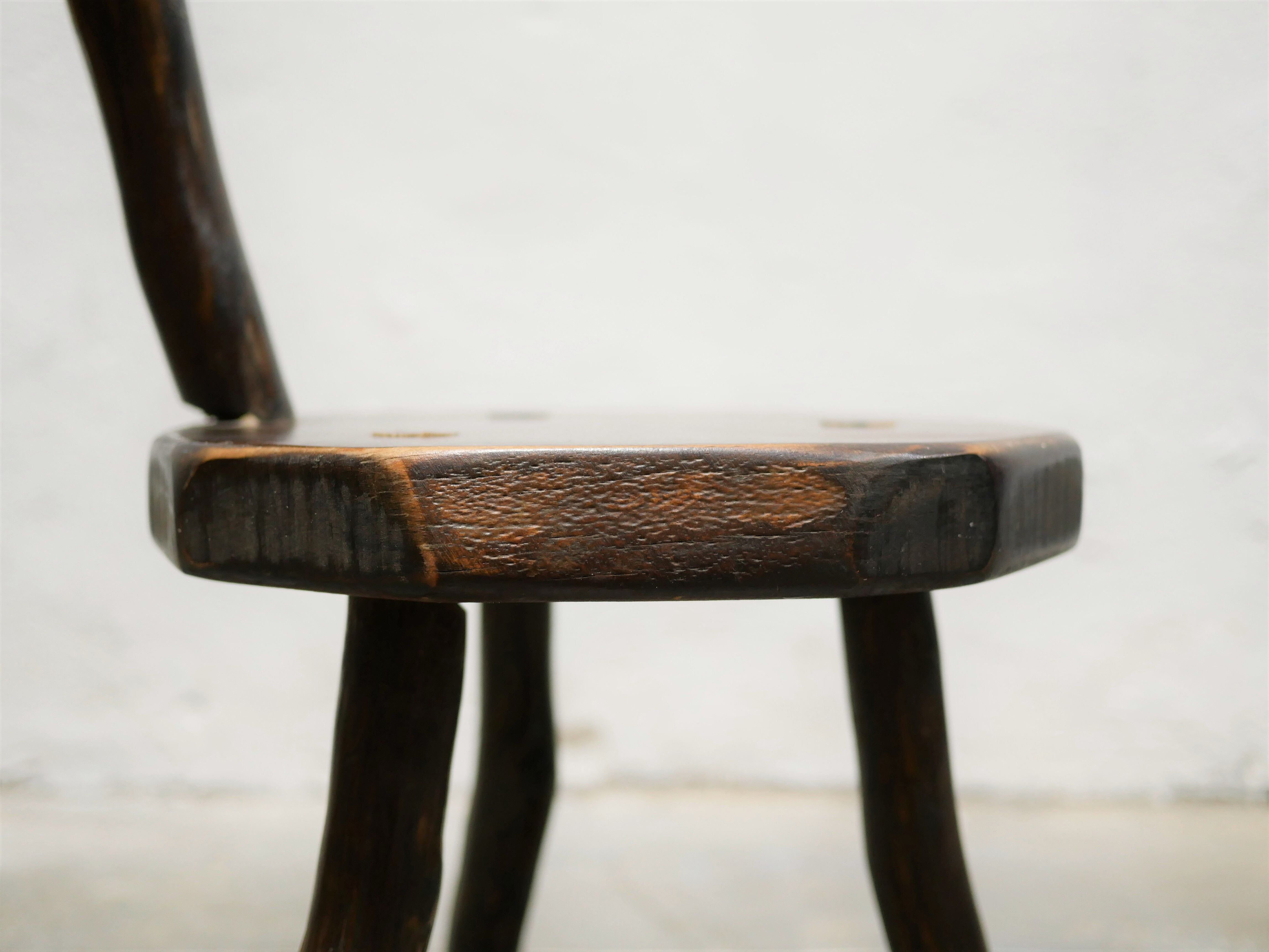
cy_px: 476
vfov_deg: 36.0
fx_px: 1467
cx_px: 634
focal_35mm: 40
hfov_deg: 46.8
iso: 500
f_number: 1.7
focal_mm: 20
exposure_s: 1/60
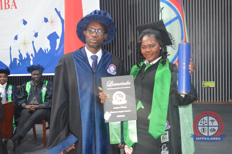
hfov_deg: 37.9
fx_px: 338
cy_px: 77
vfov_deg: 25.7
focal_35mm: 52
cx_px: 116
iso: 3200
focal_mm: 35
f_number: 5
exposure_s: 1/60
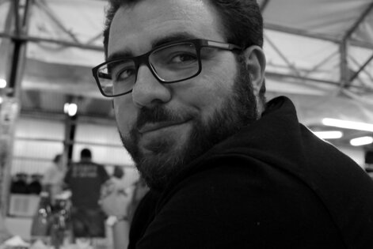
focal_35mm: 36
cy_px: 124
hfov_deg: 53.1
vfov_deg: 36.9
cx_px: 186
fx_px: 373
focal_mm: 24
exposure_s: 1/50
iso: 1000
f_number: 4
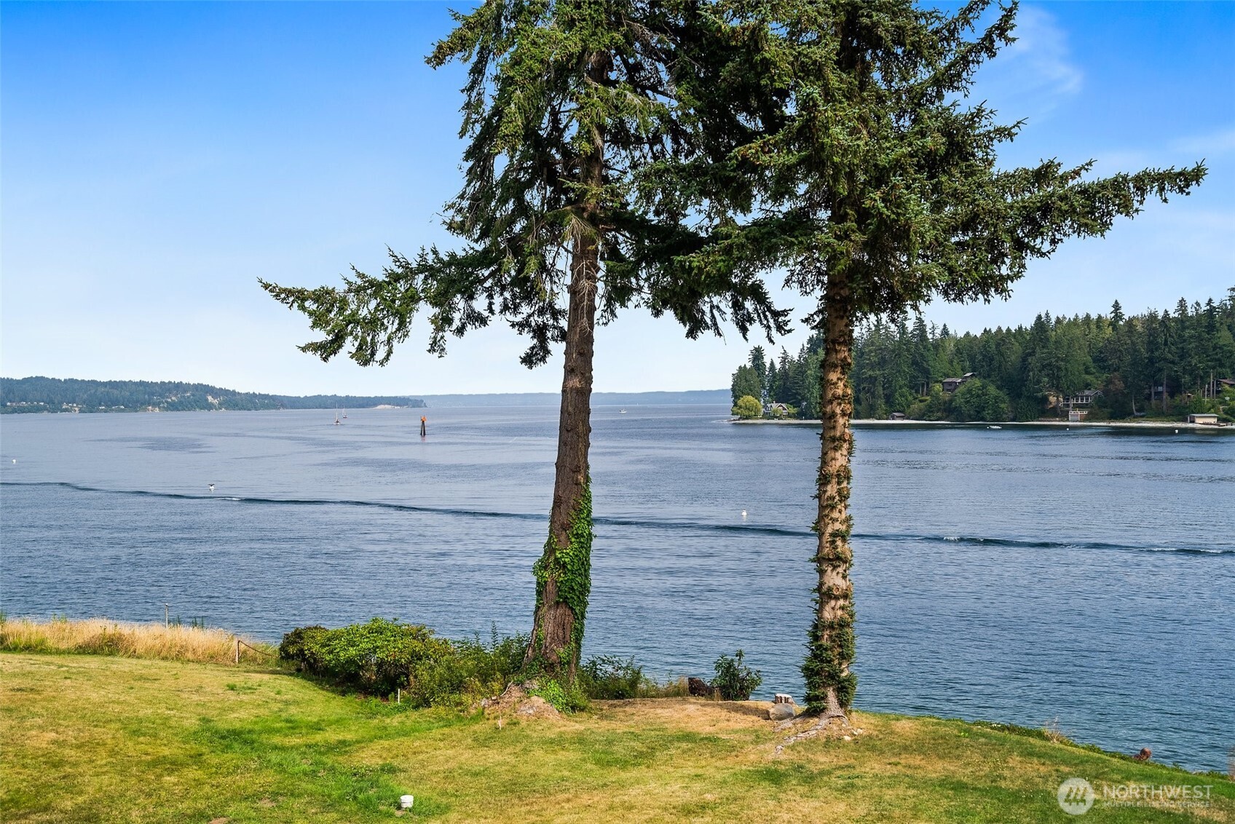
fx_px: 1167
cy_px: 412
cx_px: 618
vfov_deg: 38.9
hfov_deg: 55.8
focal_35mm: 34
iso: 500
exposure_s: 1/500
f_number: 8
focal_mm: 34
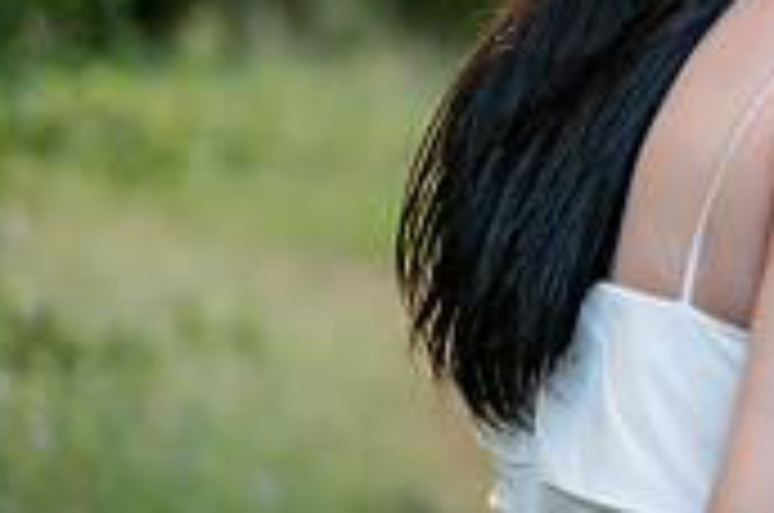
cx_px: 1206
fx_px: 3627
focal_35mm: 169
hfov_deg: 11.6
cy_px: 25
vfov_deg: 8.1
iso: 100
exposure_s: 1/800
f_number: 1.2
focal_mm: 50
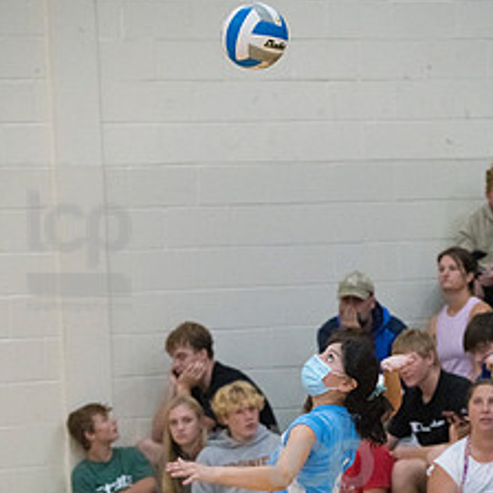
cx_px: 321
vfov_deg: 6.8
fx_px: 4125
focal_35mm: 256
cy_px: 486
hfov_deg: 6.8
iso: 6400
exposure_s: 1/1000
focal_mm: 150
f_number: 4.5
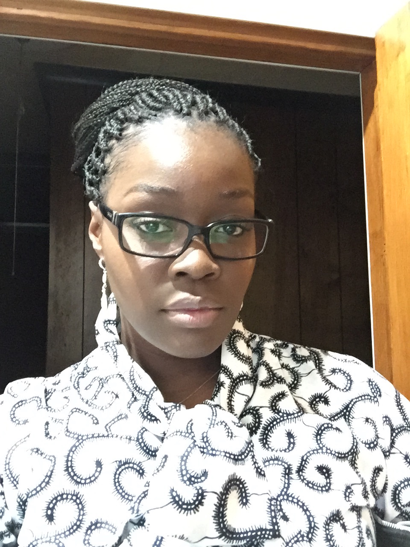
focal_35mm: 31
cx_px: 205
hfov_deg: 45.4
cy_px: 274
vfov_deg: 58.4
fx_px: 490
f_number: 2.2
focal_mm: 2.65
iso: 500
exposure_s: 1/15
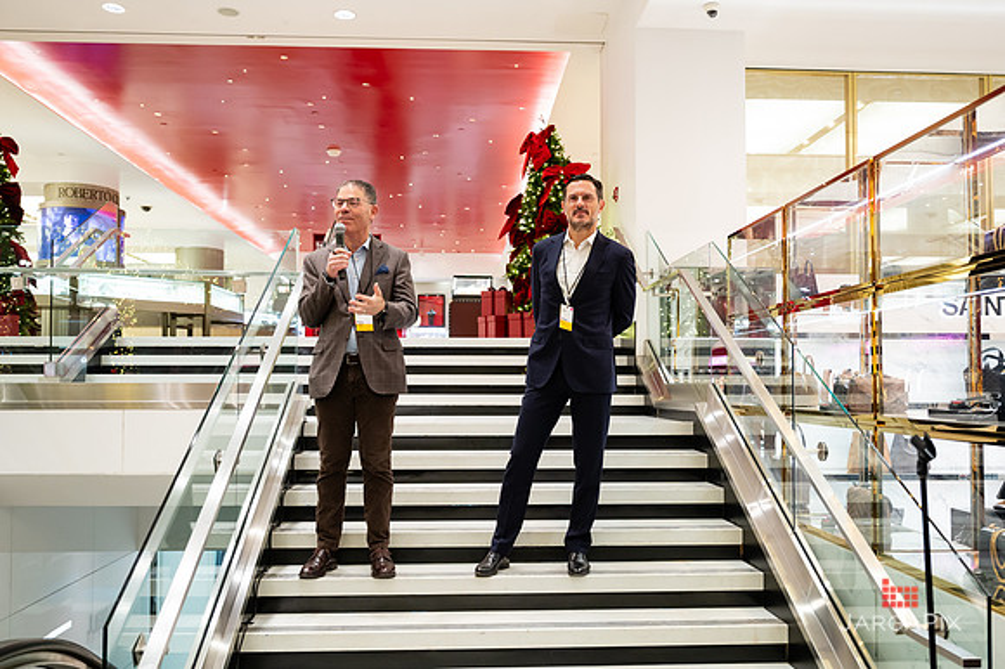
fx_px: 875
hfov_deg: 59.7
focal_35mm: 31
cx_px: 501
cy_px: 346
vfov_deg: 41.8
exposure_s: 1/160
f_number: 3.2
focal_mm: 28.5
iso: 1250
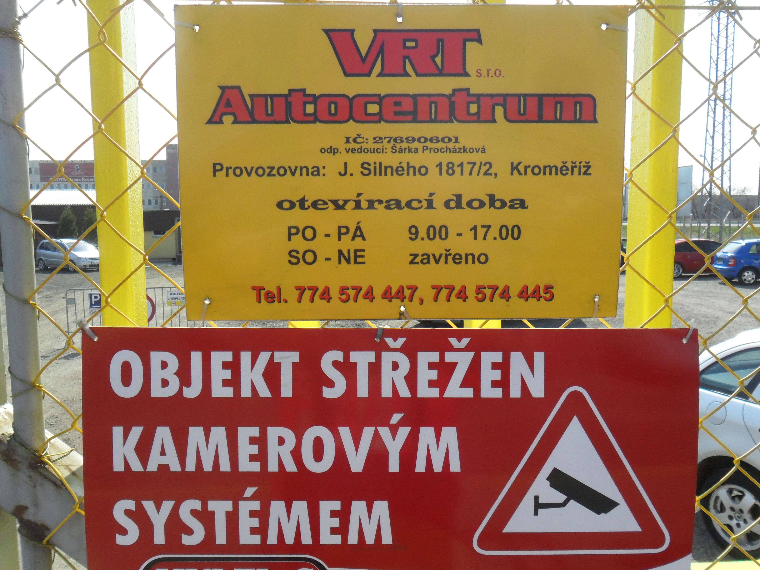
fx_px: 593
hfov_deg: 65.3
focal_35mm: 27
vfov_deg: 51.4
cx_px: 380
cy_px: 285
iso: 100
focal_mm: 4.9
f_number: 3.5
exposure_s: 1/750
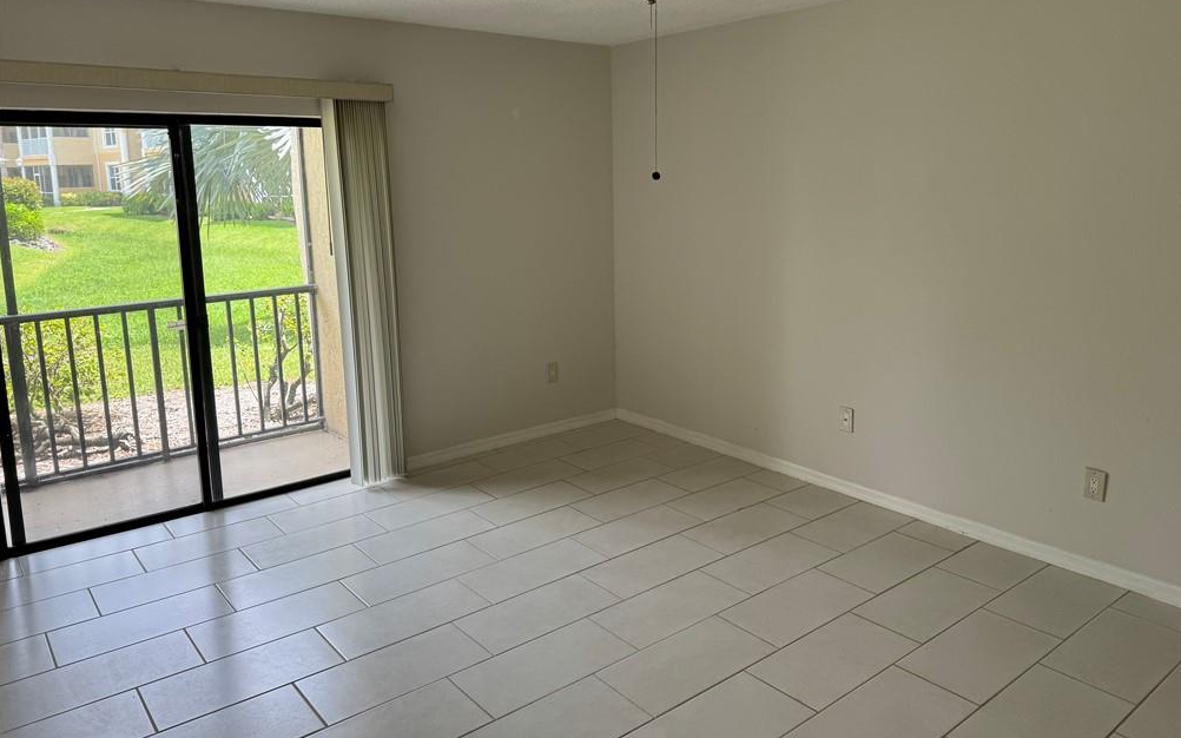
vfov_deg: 47.4
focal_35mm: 26
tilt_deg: -9.6
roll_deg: +0.8
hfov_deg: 70.4
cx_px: 601
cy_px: 305
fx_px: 837
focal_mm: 6.76
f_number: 1.78
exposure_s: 1/194
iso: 64
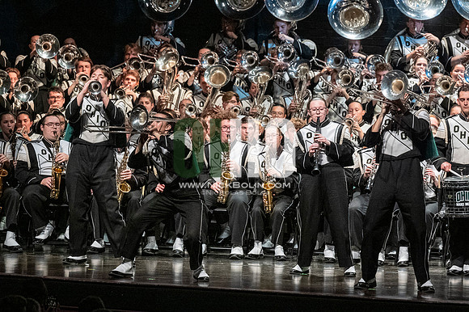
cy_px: 156
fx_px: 3021
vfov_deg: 5.9
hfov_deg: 8.9
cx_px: 234
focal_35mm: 232
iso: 4000
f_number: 4
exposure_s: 1/500
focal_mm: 155
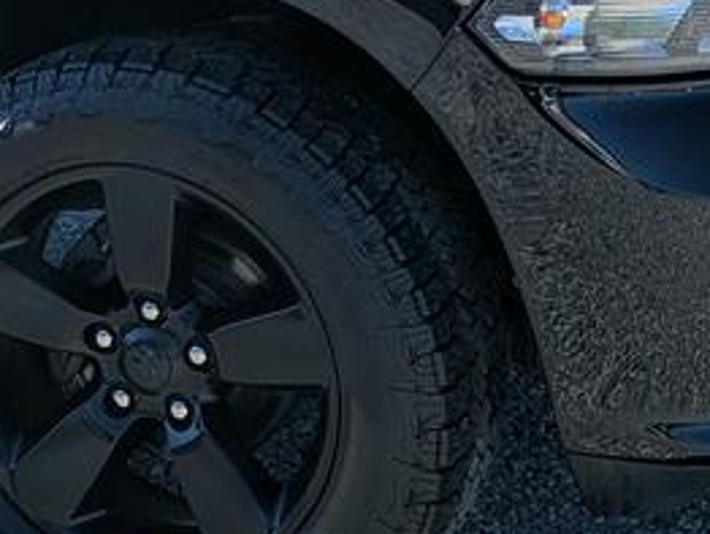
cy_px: -81
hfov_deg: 15.4
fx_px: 2505
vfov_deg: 11.9
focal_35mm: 122
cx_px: -199
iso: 43
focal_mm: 5.43
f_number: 1.89
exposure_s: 1/2155
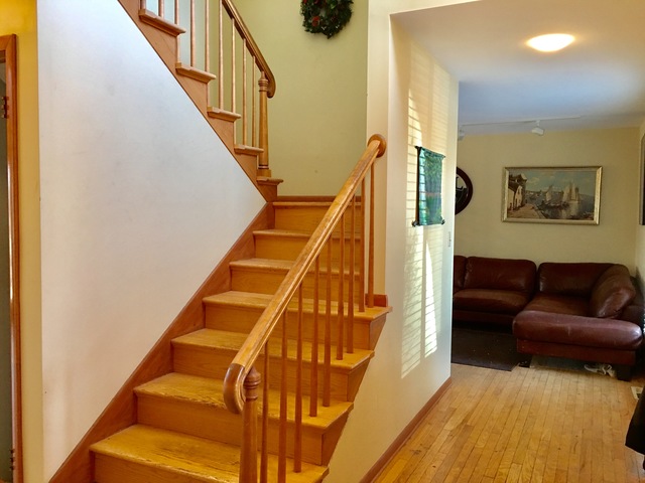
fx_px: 540
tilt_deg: -2.0
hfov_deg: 61.7
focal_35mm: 29
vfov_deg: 48.2
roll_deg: -1.4
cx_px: 322
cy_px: 242
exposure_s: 1/15
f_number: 2.2
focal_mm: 4.15
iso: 64
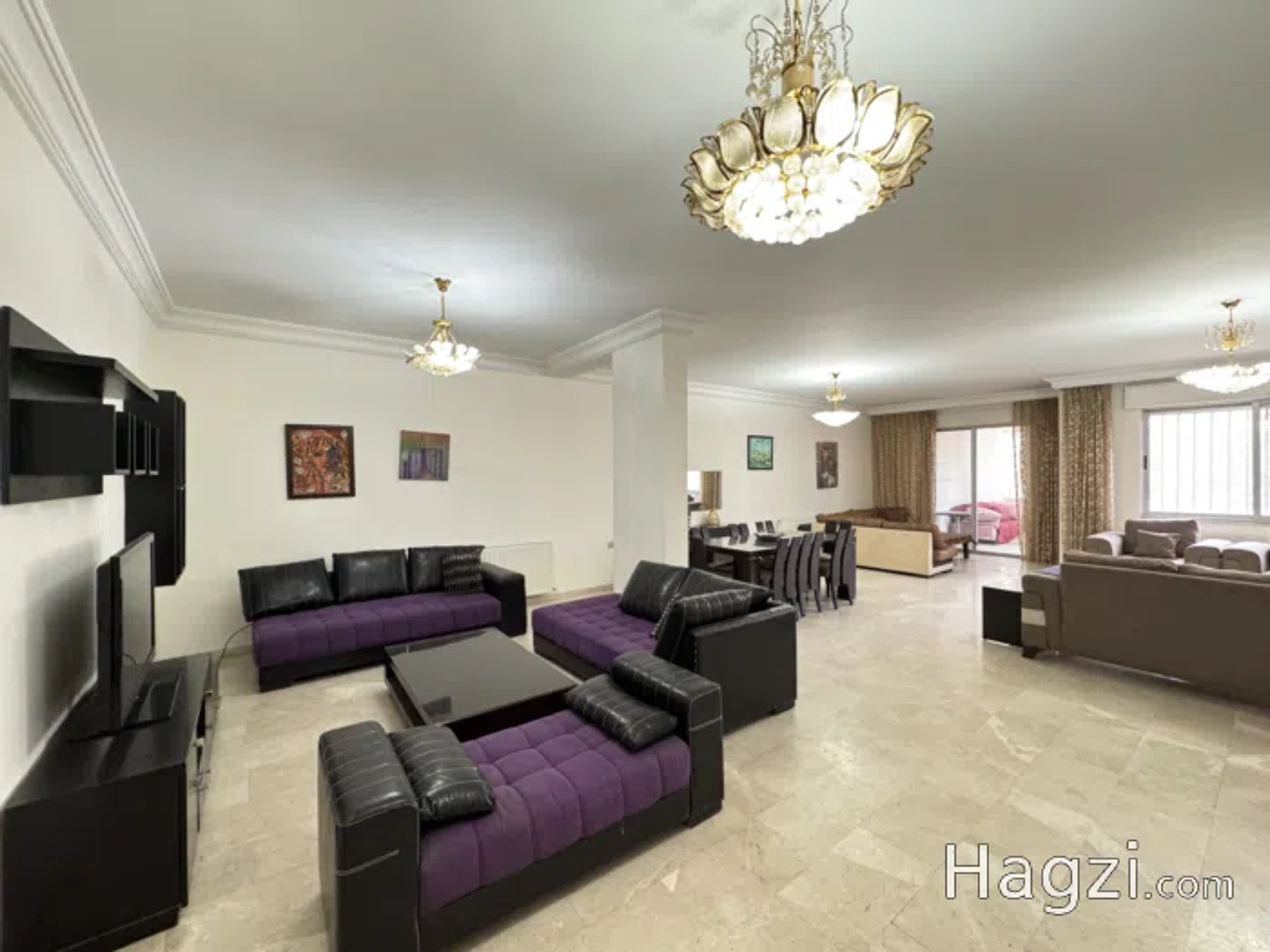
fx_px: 514
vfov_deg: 85.7
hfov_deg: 102.1
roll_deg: +0.1
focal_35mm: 14
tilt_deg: +0.1
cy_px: 476
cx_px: 635
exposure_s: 1/50
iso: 500
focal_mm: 2.22
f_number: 2.2
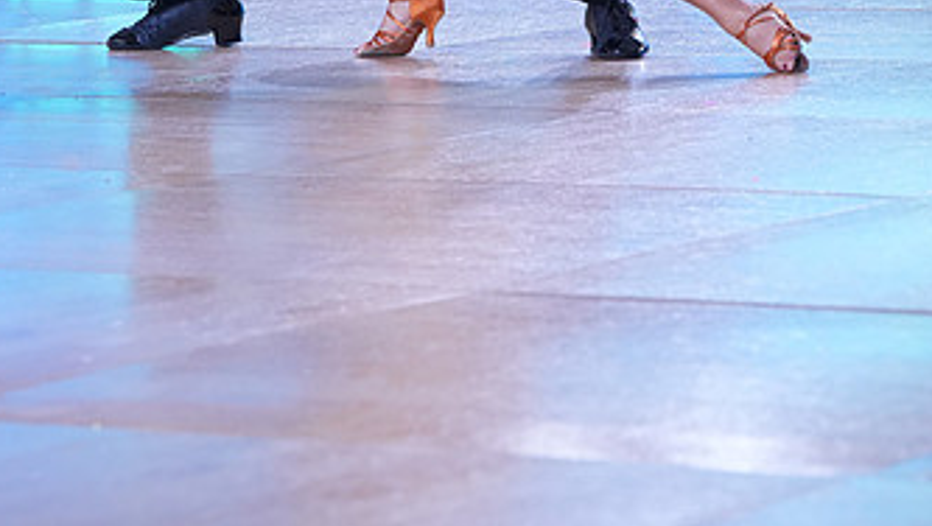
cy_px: -162
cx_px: 435
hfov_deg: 9.5
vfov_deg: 5.4
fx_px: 5590
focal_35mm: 226
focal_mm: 124
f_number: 5.6
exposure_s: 1/400
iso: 1600
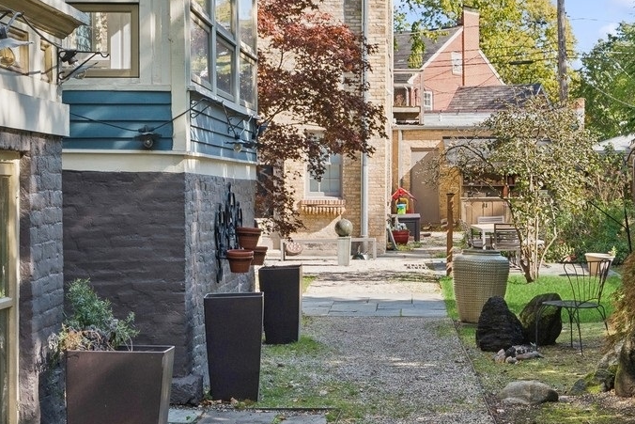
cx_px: 470
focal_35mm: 71
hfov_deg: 28.1
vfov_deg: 19.2
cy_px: 194
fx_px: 1253
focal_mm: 30
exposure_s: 1/160
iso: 320
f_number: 8
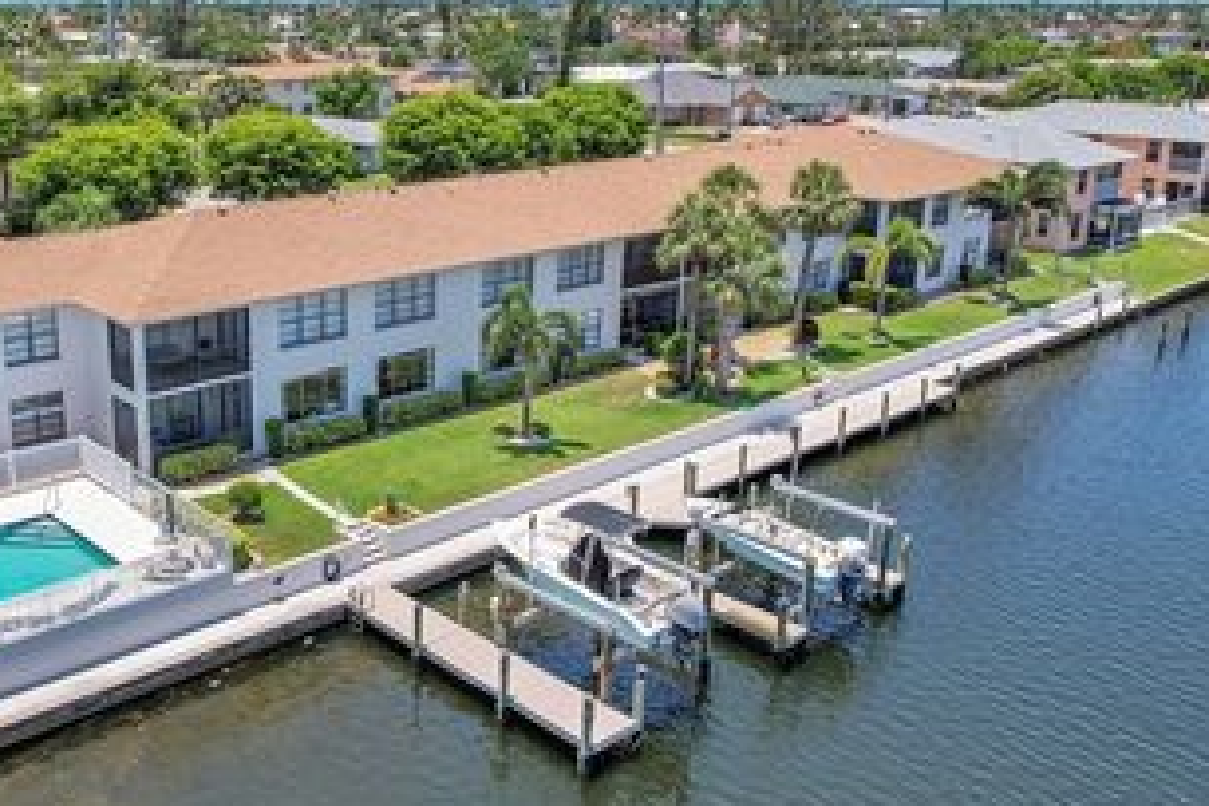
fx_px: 1209
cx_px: 367
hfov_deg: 51.7
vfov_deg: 36.9
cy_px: 373
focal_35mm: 36
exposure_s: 1/1600
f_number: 2.8
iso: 100
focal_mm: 8.38
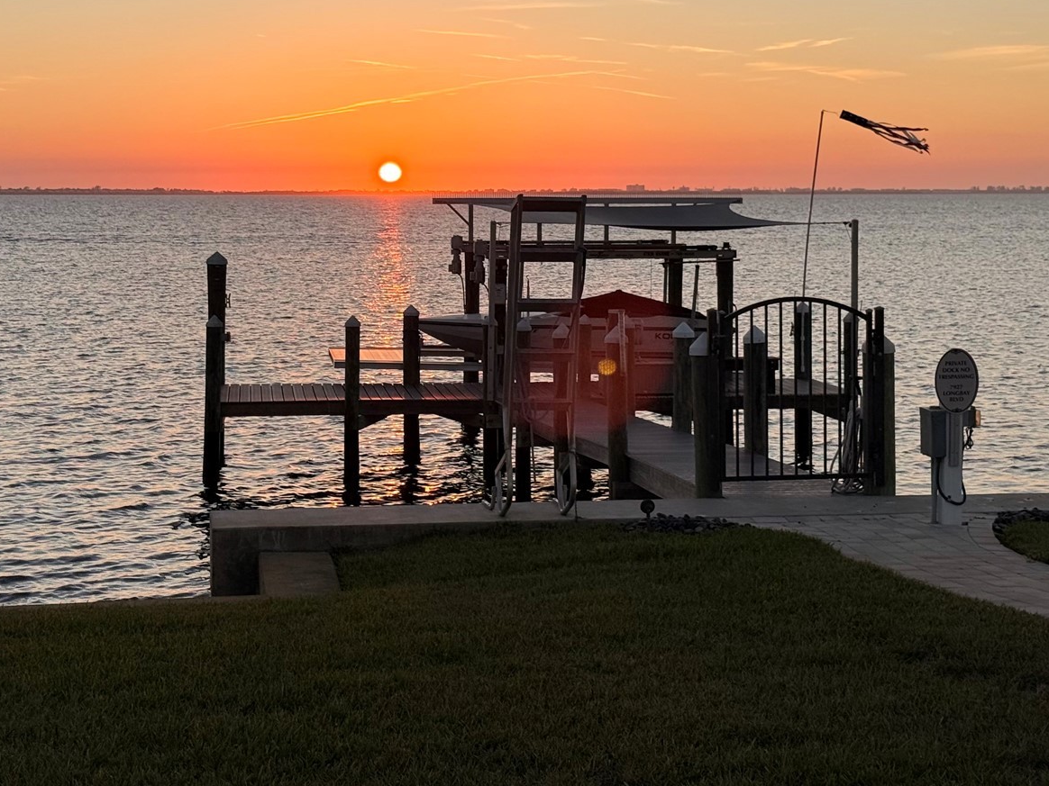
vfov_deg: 22.2
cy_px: 260
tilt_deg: -2.3
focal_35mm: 66
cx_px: 511
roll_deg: +0.1
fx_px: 2000
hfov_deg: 29.4
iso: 64
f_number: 1.78
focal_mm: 6.76
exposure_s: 1/2033
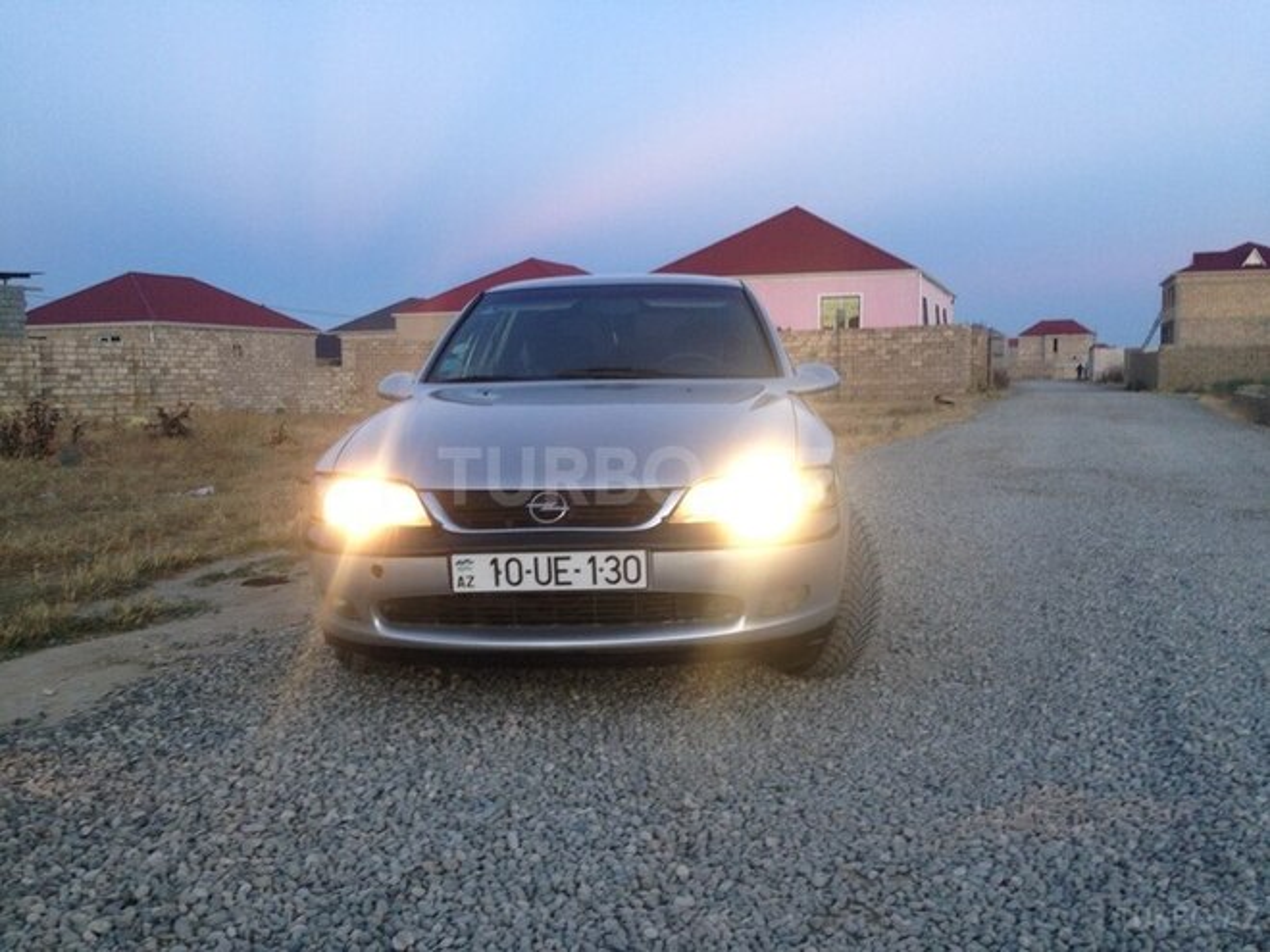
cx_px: 635
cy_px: 476
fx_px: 1211
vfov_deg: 42.9
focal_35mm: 33
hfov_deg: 55.4
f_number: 2.4
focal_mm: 4.12
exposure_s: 1/20
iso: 64
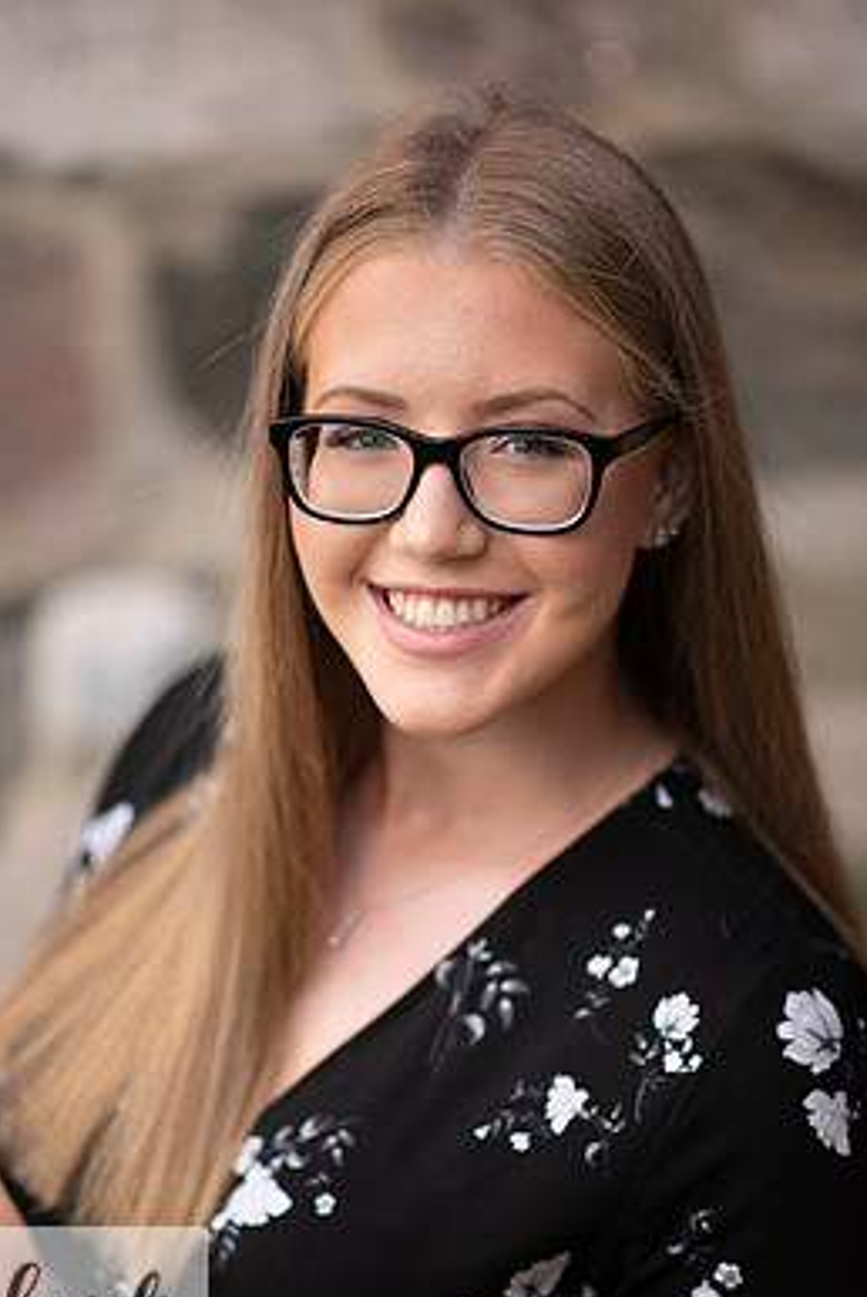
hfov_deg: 13.8
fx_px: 3570
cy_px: 753
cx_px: 423
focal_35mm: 99
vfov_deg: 20.6
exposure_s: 1/400
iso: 125
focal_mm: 85
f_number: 1.8
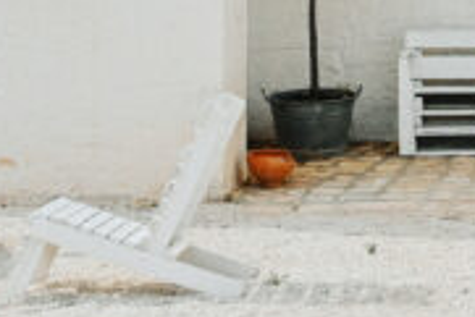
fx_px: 2337
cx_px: 627
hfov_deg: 11.3
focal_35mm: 177
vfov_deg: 7.3
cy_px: -431
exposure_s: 1/800
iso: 250
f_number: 6.3
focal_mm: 32
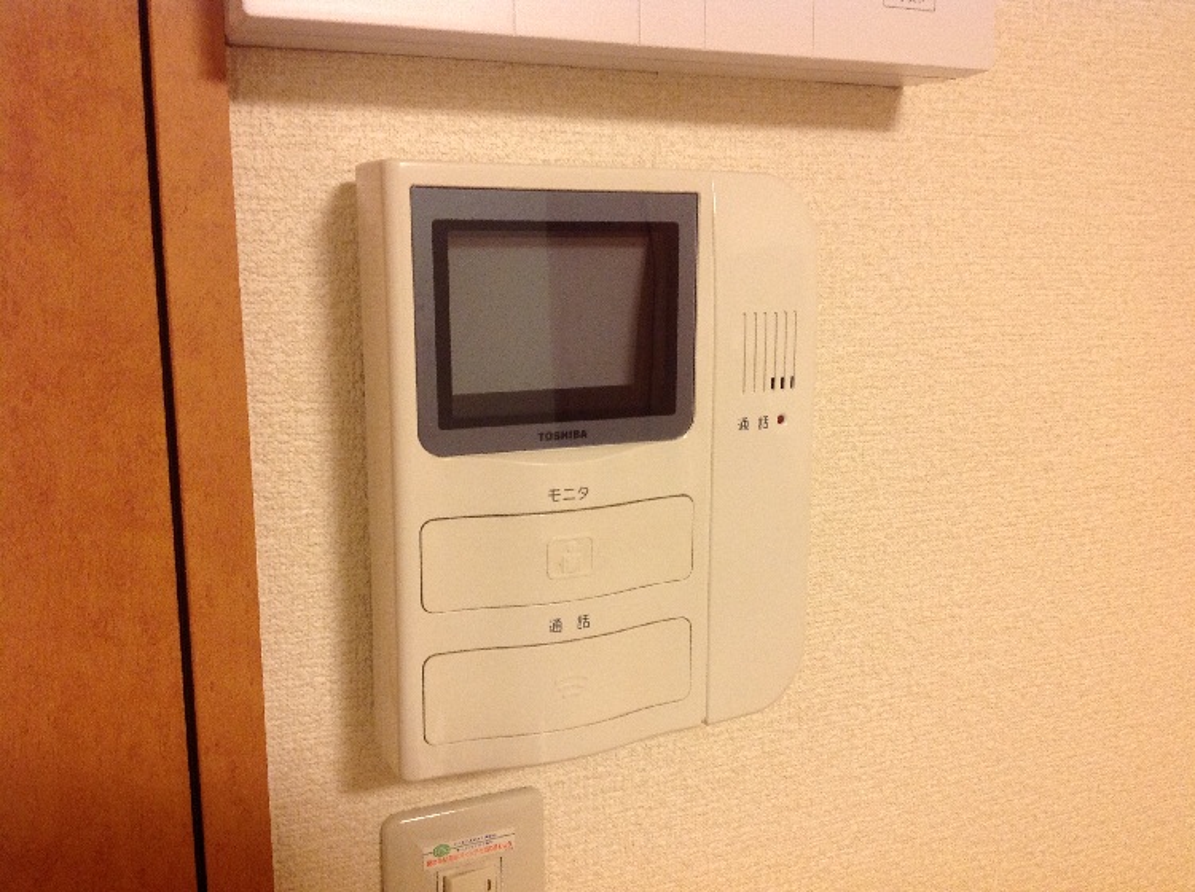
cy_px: 446
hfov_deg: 52.7
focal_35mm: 35
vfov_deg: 40.6
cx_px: 598
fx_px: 1206
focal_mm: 4.28
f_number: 2.4
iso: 125
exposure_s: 1/15
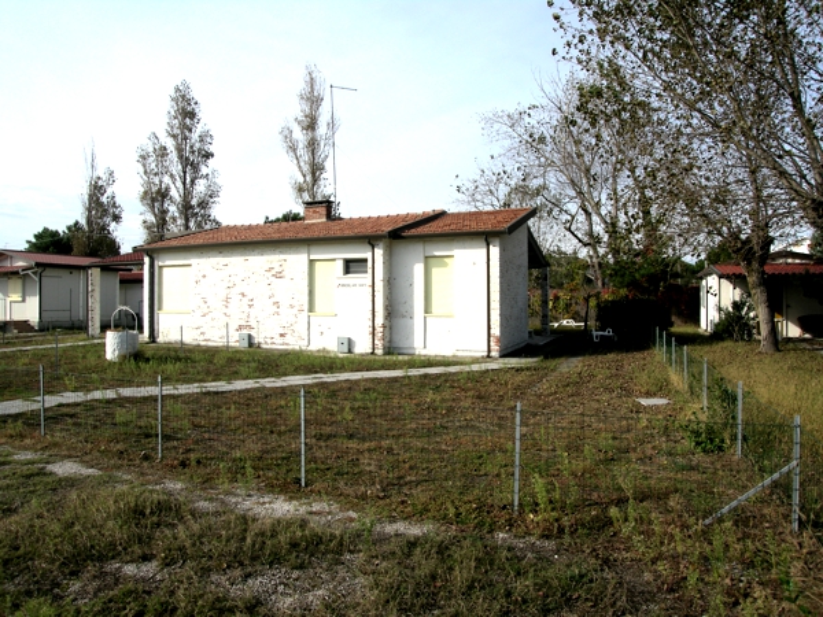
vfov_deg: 39.7
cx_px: 412
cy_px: 308
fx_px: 856
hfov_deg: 51.4
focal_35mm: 36
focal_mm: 7.5
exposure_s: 1/256
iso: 64
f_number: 5.4
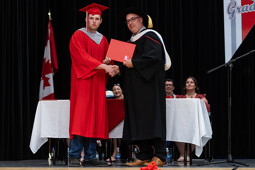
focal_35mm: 114
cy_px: 72
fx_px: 809
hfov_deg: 17.9
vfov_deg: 12.0
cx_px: 100
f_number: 2.8
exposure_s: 1/200
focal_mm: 85
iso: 1000
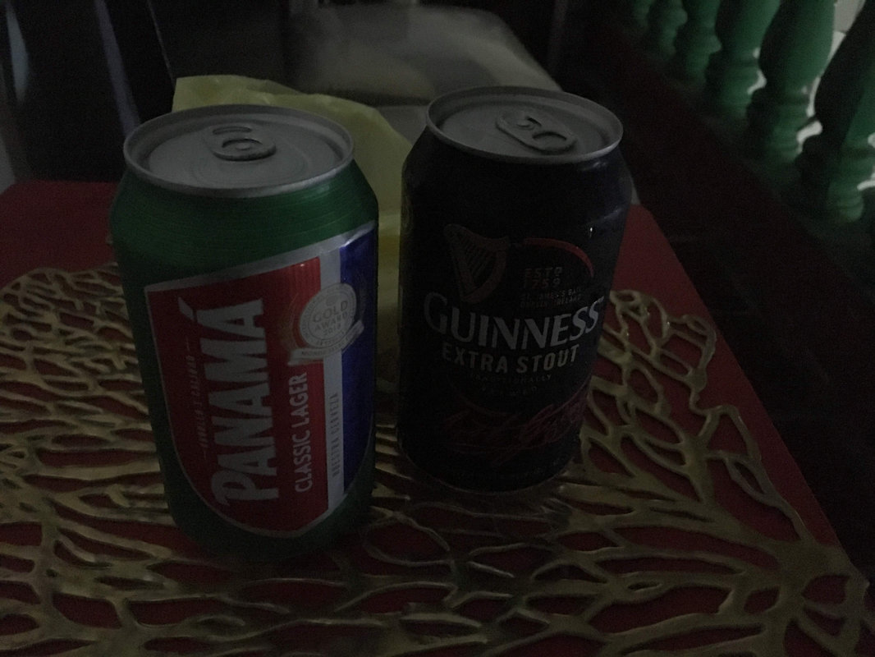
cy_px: 328
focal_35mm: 29
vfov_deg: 48.2
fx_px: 733
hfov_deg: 61.6
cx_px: 438
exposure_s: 1/15
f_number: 2.2
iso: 2000
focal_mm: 4.15
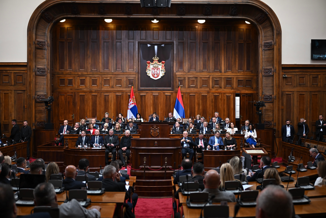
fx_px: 326
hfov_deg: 53.1
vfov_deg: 36.9
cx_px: 163
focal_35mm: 36
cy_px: 109
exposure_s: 1/400
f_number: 2.8
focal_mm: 36
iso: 800
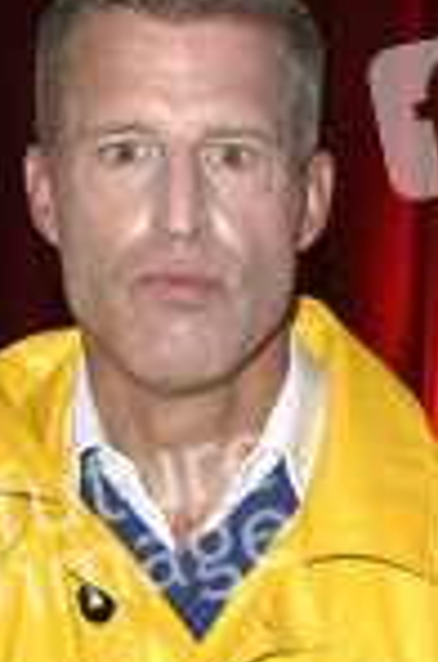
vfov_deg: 15.3
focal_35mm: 130
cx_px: 192
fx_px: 2383
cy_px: 765
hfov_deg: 10.5
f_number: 5.6
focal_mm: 48
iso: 1000
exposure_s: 1/250
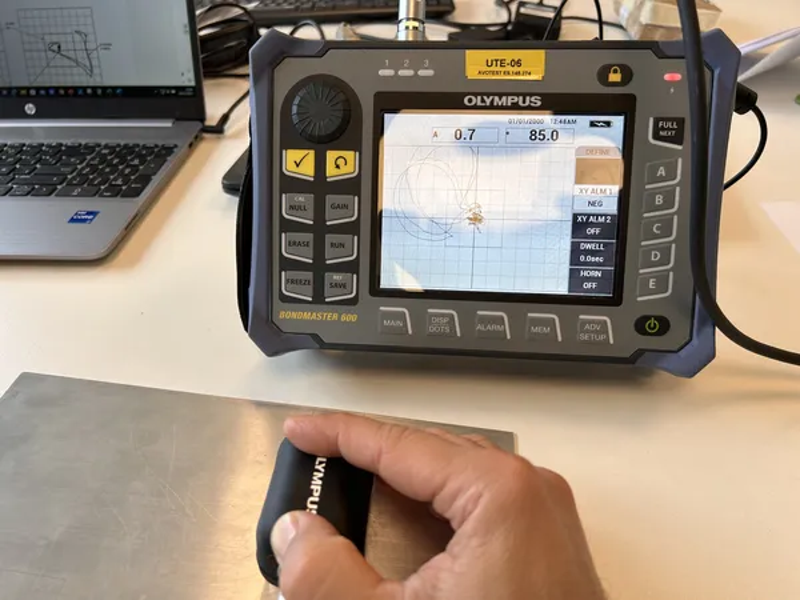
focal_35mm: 26
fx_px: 601
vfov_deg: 53.1
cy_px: 300
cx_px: 400
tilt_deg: -37.4
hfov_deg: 67.3
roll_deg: +2.5
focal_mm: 5.7
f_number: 1.5
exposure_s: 1/259
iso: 50
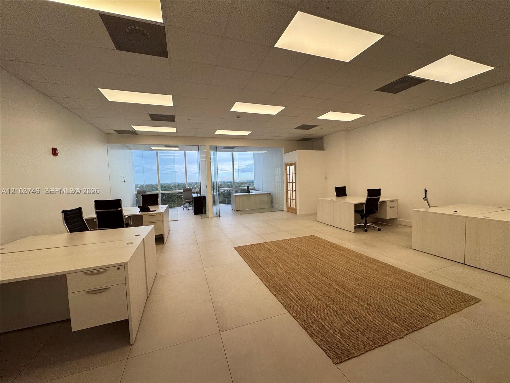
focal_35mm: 14
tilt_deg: -3.5
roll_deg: +2.2
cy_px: 192
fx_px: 206
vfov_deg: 85.7
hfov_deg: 102.1
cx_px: 255
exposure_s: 1/130
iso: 40
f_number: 2.2
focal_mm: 2.22
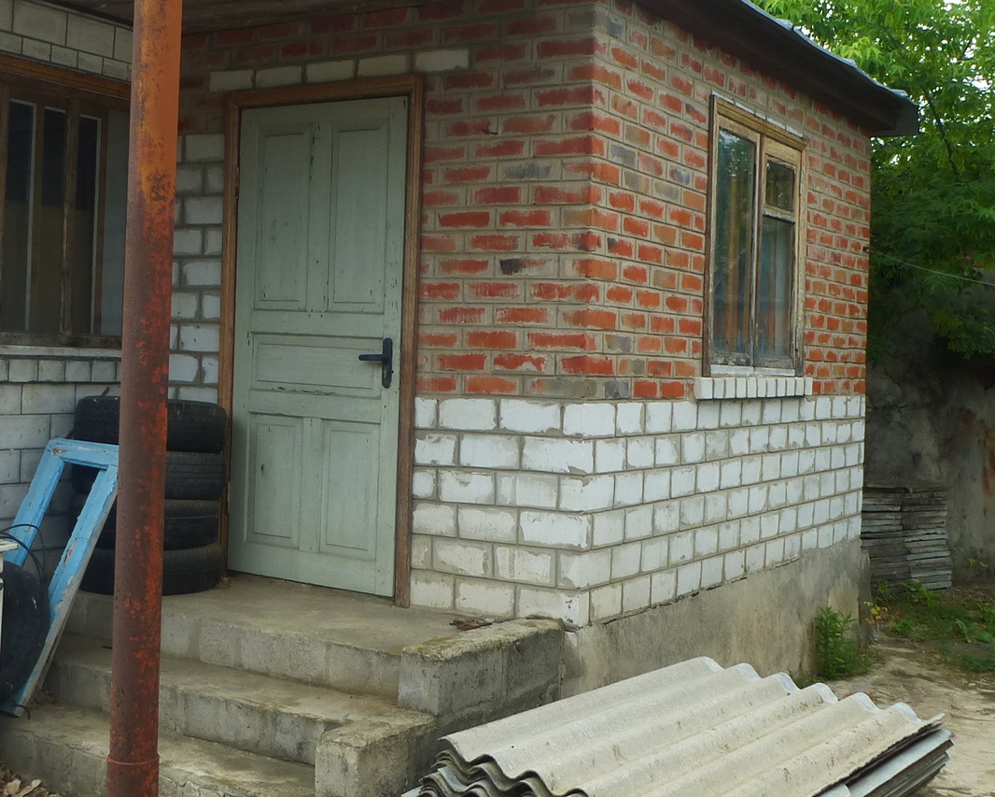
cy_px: 338
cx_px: 393
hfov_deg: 40.9
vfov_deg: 33.4
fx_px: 1325
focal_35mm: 45
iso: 100
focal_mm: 4.3
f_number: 4
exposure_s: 1/200
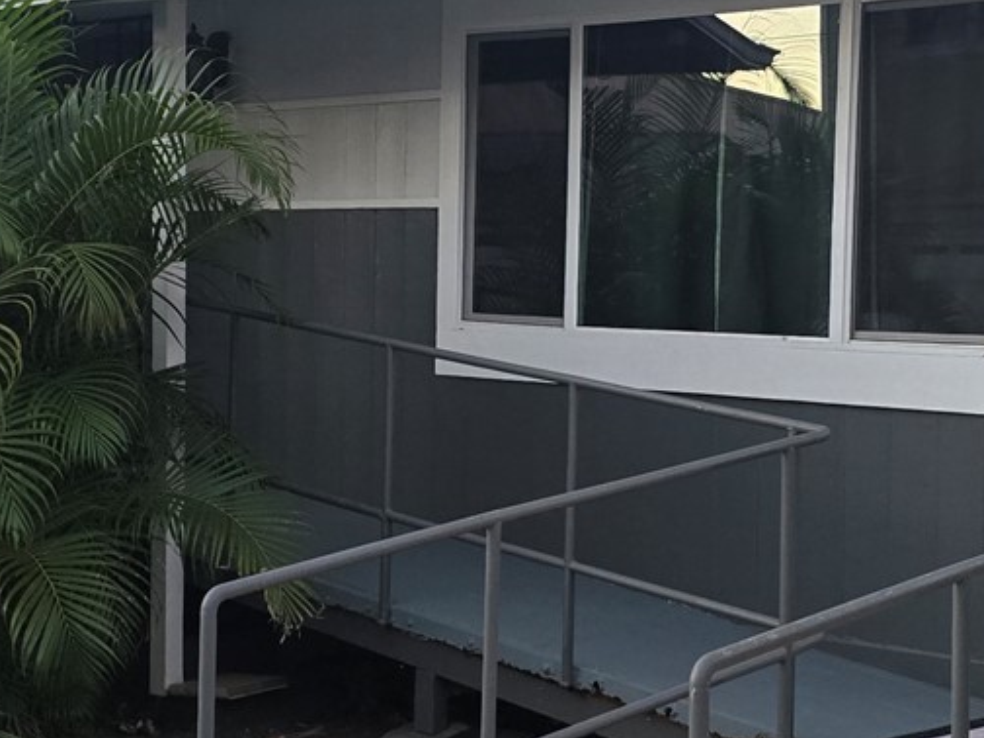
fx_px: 2075
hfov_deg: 26.7
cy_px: 353
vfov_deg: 20.2
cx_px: 533
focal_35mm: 73
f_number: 1.7
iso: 500
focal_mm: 6.3
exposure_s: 1/120
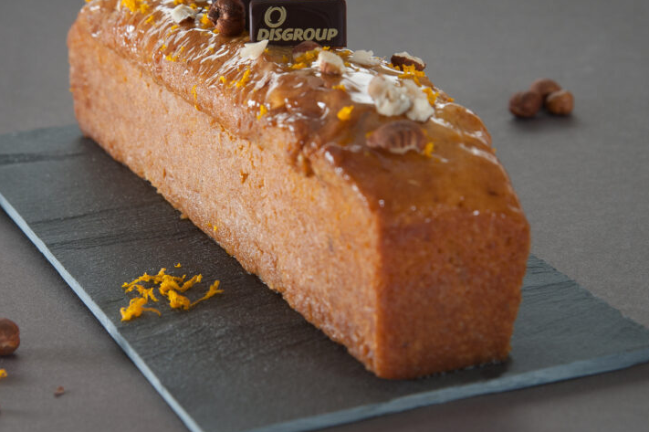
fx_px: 1946
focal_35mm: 108
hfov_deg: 18.9
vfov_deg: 12.7
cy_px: 177
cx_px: 254
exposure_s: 1/80
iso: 400
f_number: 9
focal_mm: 75
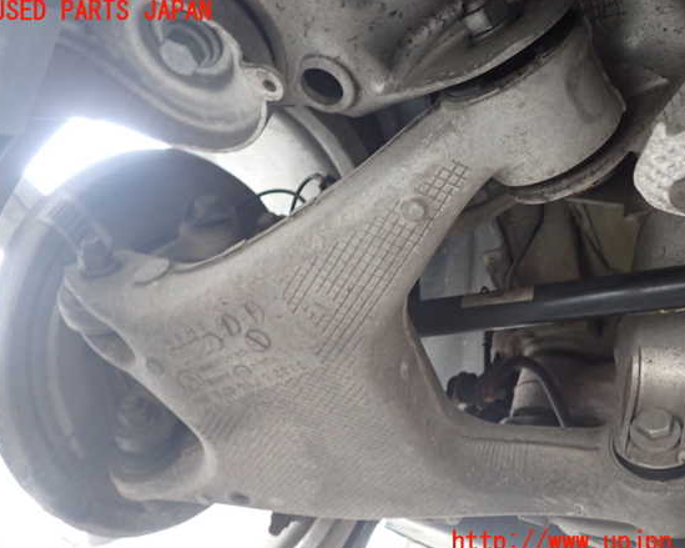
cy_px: 277
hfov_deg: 55.6
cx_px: 359
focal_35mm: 32
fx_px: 649
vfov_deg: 45.8
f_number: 2.3
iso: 640
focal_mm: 5.4
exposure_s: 1/30
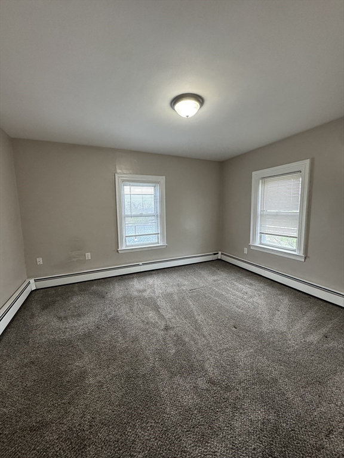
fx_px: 186
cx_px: 172
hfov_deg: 85.7
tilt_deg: -5.1
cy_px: 229
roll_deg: +2.0
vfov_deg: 102.1
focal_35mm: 14
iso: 320
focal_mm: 2.22
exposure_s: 1/120
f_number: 2.2
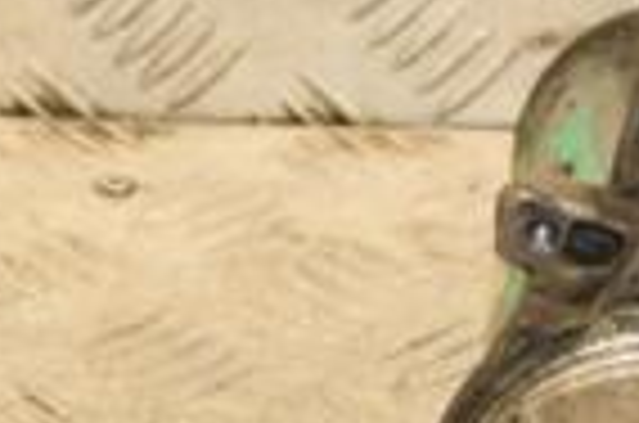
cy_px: 288
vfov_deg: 4.3
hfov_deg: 6.5
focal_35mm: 318
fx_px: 5632
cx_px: 774
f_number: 6.3
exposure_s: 1/200
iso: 800
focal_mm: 50
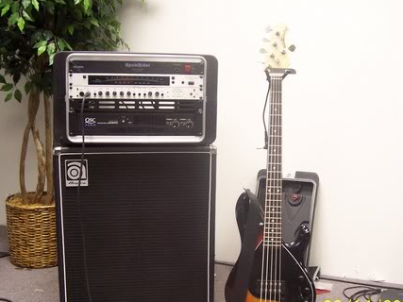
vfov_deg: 32.8
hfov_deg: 43.0
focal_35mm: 44
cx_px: 208
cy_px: 173
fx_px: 512
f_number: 2.8
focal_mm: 5.6
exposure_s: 1/10
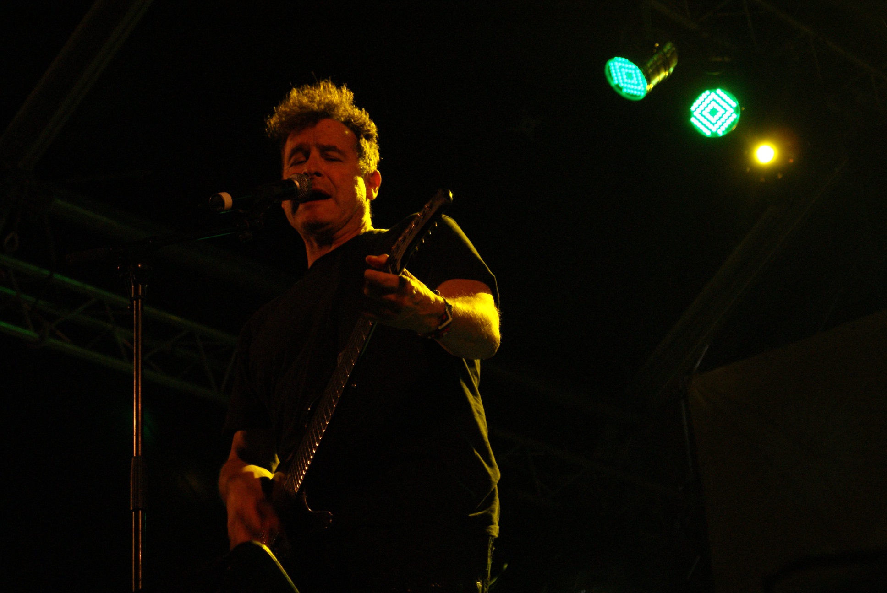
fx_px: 2590
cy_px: 296
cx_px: 444
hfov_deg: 19.4
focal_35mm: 105
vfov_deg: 13.1
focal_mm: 70
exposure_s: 1/50
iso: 800
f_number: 5.6
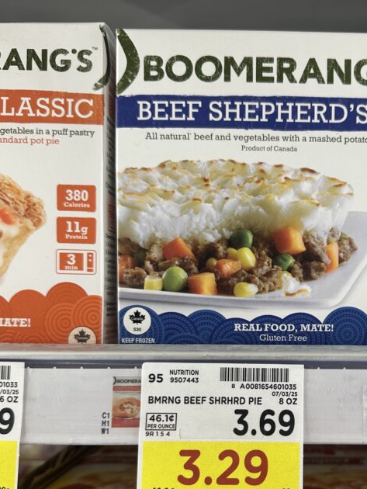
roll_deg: +0.0
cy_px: 323
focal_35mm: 39
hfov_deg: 35.9
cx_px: 281
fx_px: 551
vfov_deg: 47.1
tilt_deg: -1.7
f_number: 1.78
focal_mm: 6.86
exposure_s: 1/121
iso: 64
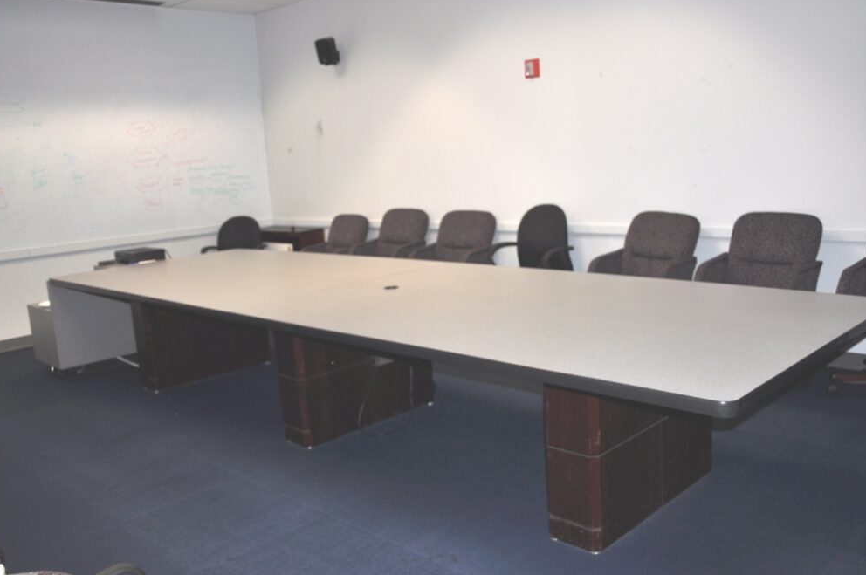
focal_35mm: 33
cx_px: 438
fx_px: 781
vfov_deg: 40.4
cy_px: 285
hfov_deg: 58.0
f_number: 3.8
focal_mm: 21
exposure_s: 1/60
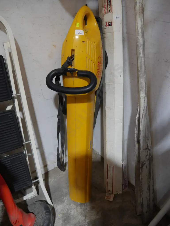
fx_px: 196
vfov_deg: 59.9
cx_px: 85
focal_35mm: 30
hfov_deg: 46.8
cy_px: 113
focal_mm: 15
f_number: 3.6
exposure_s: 1/60
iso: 500
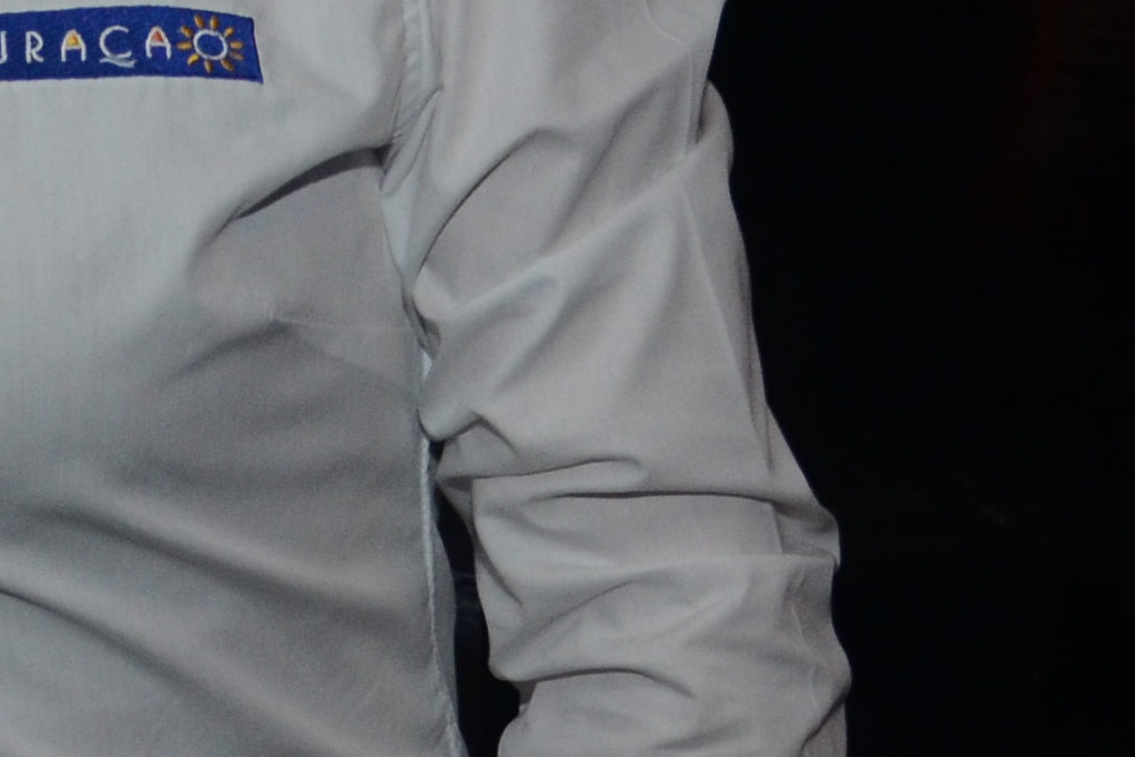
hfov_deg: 9.5
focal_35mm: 202
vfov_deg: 6.8
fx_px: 6368
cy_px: 382
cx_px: -1134
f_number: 4.5
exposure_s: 1/160
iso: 800
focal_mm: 28
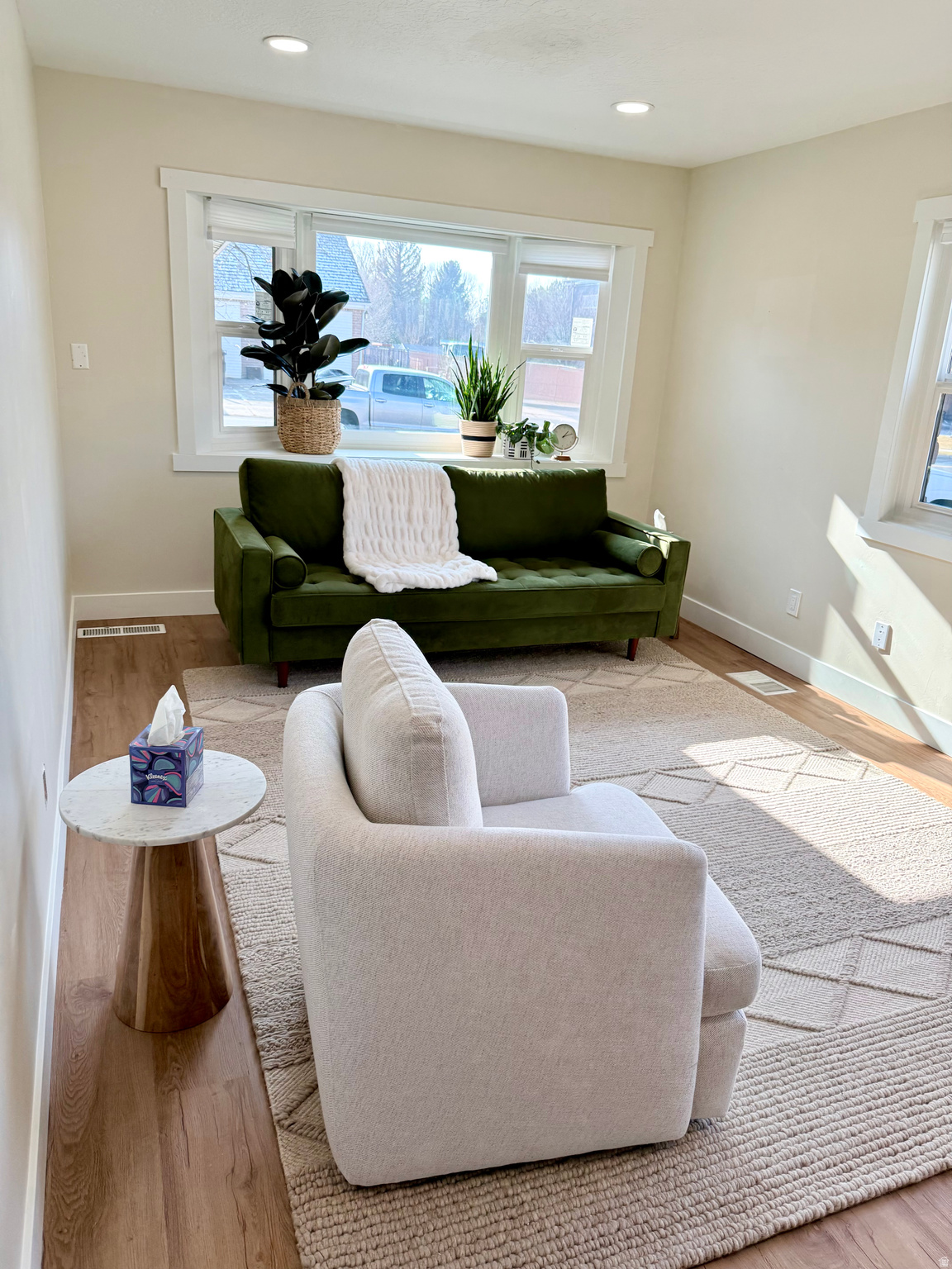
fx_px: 880
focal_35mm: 24
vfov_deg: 71.6
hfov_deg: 56.8
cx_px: 476
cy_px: 634
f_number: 1.78
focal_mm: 6.76
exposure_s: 1/410
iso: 100
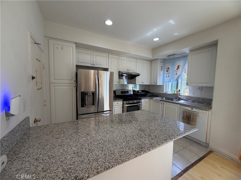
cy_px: 90
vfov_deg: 85.7
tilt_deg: -3.7
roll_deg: -1.0
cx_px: 120
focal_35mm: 14
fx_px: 97
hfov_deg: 102.1
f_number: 2.2
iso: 80
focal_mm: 2.22
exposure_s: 1/120
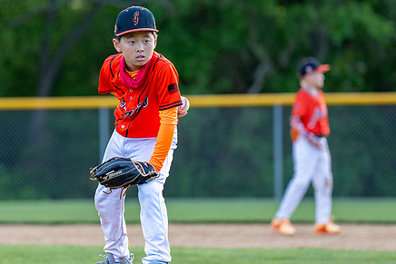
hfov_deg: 6.4
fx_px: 3554
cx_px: 159
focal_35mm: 323
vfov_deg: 4.3
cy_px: 124
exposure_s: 1/1250
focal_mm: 168
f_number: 2.8
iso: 500
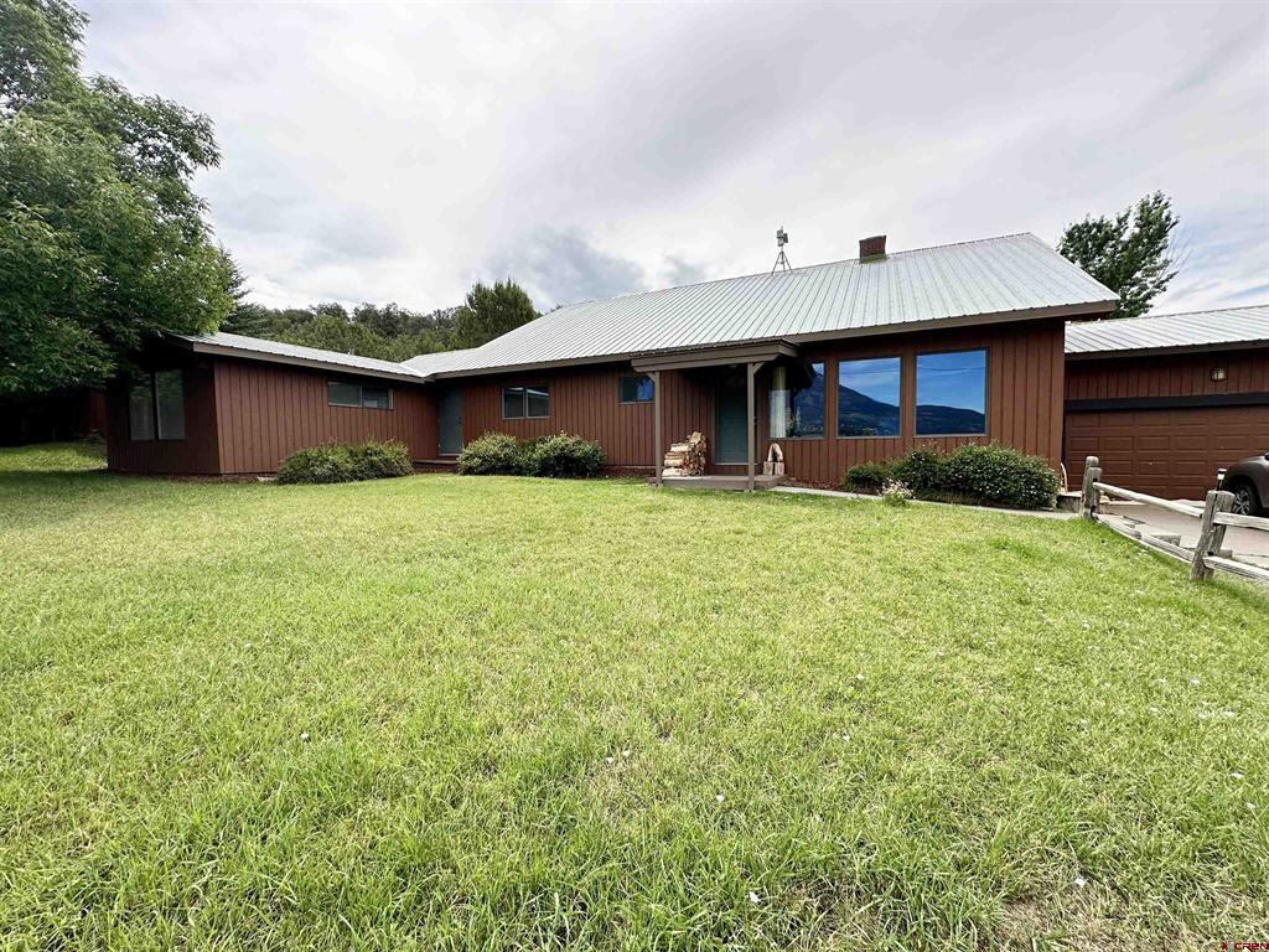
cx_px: 634
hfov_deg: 102.1
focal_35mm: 14
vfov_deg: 85.7
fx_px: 513
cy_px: 476
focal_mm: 2.22
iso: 50
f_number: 2.2
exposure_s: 1/1335
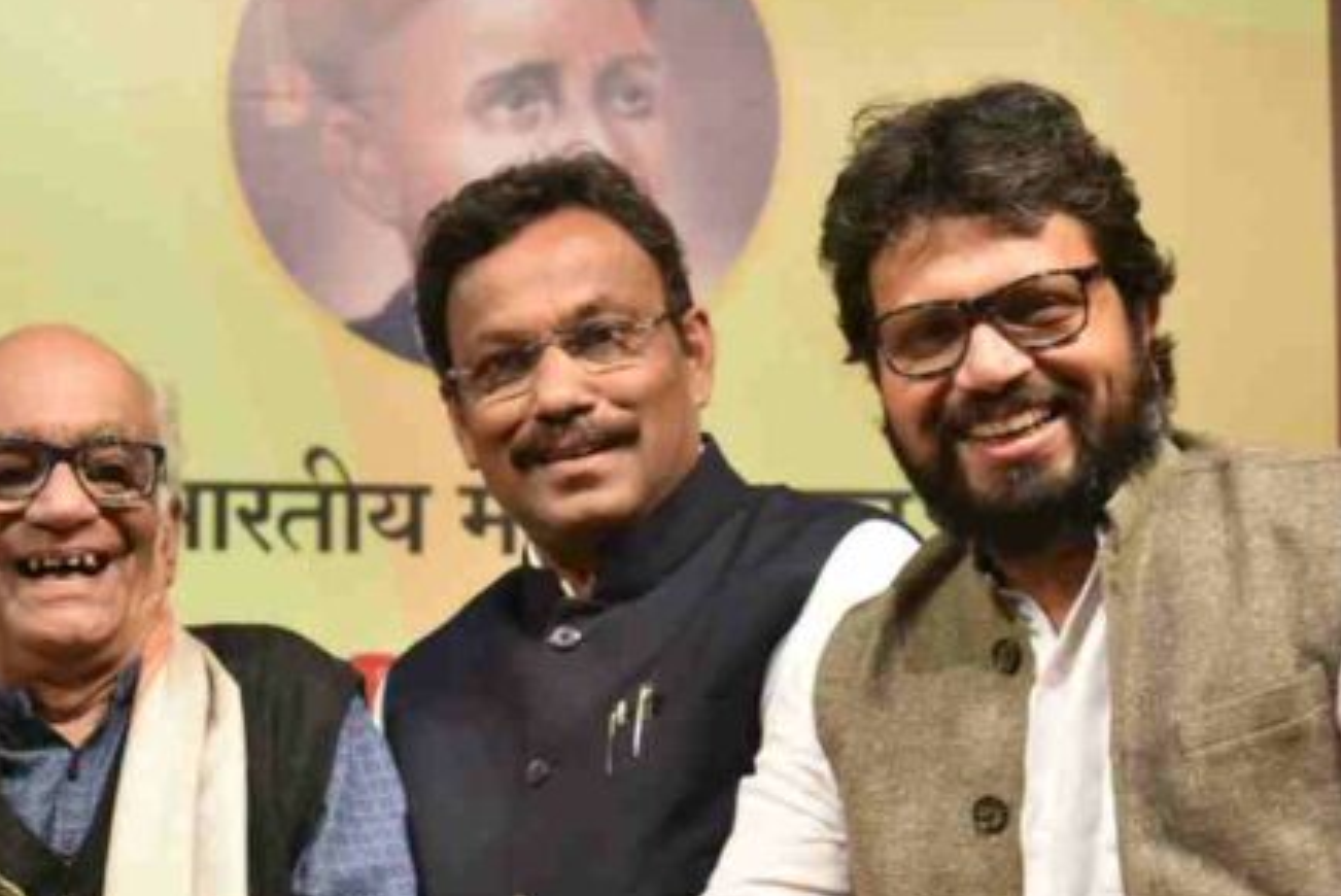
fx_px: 6150
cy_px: 885
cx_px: 266
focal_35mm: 165
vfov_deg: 8.3
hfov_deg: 12.4
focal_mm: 70
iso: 1250
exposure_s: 1/125
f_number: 5
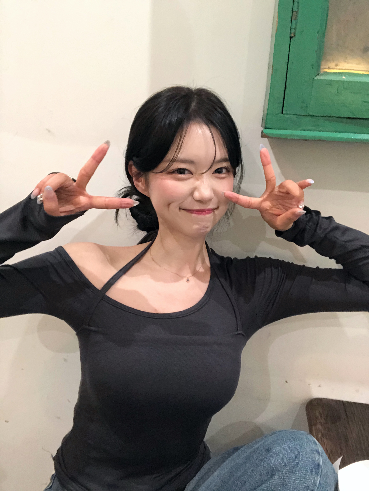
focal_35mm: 32
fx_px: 454
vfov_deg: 56.8
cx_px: 184
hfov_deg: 44.2
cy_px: 246
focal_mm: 2.87
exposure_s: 1/30
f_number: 2.2
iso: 400
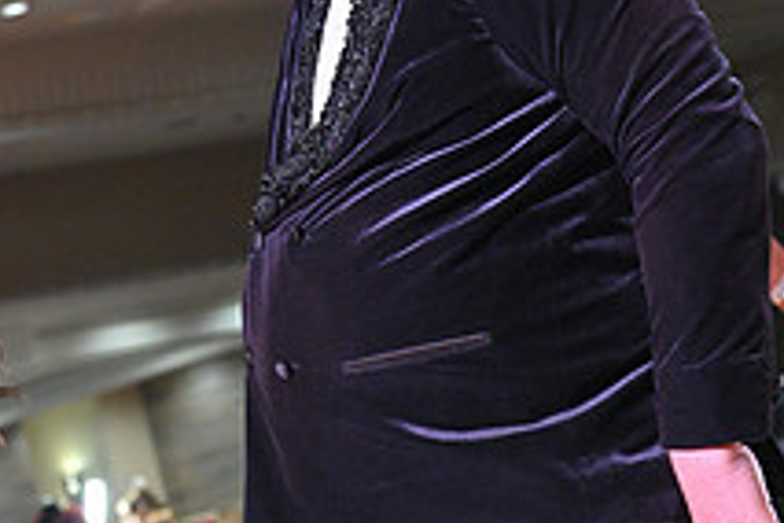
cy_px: 726
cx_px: 237
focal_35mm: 204
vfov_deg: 6.7
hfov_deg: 10.1
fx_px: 4442
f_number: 5
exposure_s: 1/320
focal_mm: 75
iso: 3200
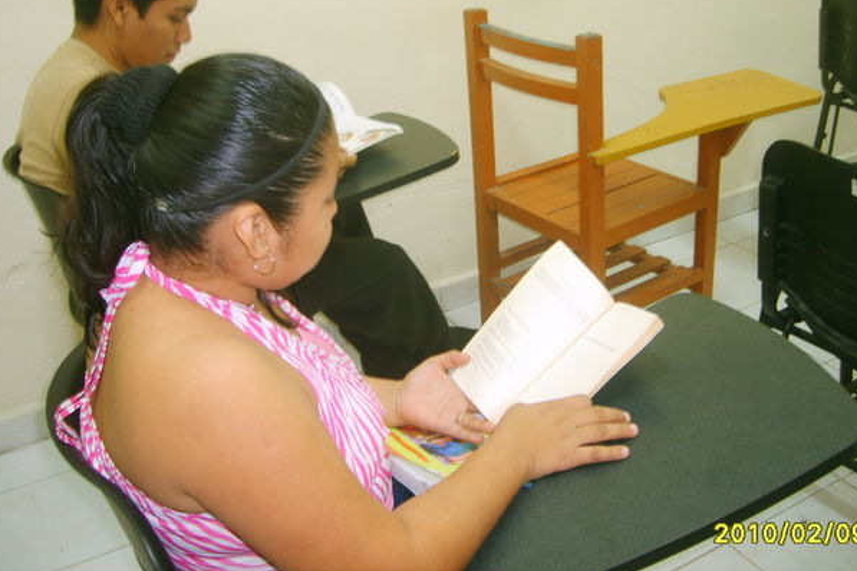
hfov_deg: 49.6
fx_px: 928
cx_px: 438
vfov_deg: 34.1
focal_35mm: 39
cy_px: 231
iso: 50
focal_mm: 5.8
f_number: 2.8
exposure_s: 1/2
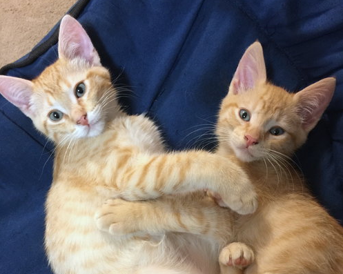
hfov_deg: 48.0
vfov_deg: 38.0
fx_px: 386
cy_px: 211
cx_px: 171
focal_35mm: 38
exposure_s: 1/10
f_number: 2.2
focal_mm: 4.15
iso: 125
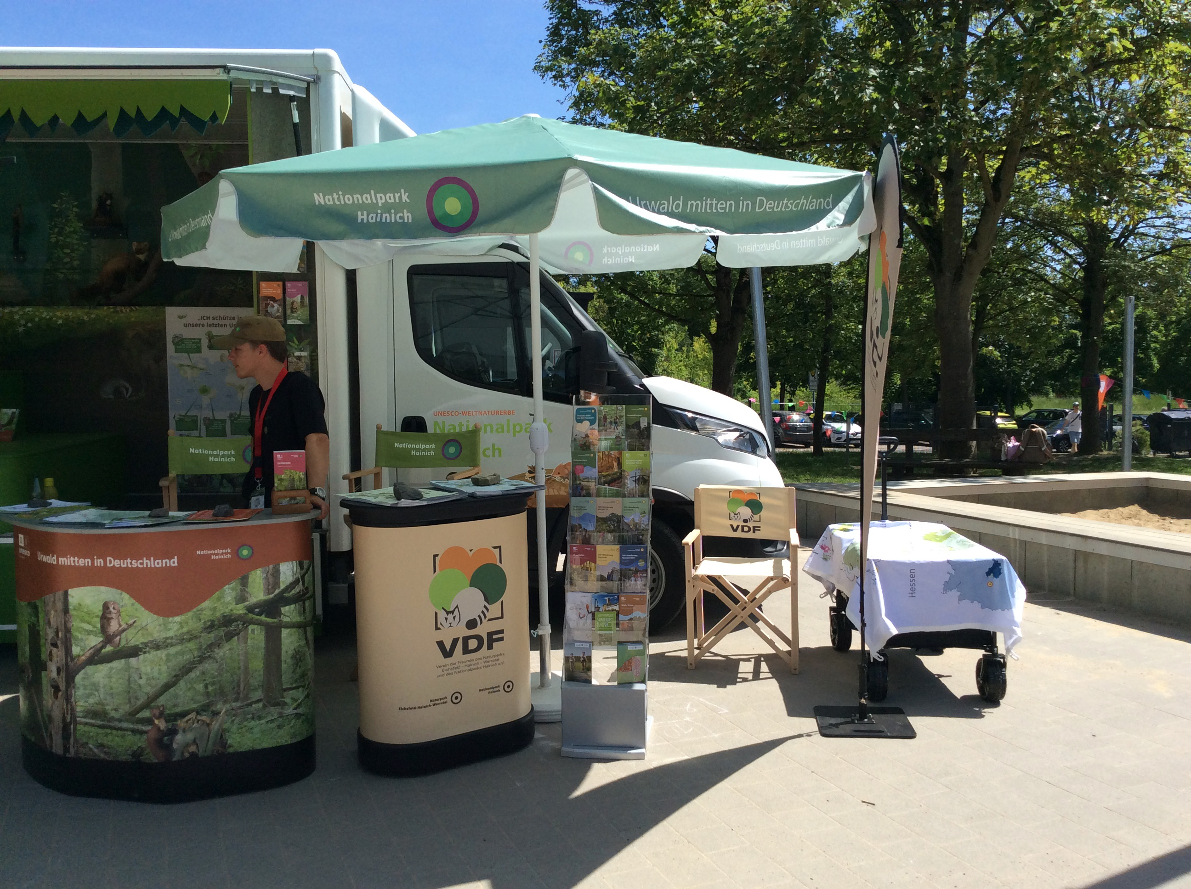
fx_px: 1099
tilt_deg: -3.8
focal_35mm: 32
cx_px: 596
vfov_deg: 44.1
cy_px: 444
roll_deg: +1.8
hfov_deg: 56.9
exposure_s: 1/1395
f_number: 2.4
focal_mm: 3.3
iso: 32
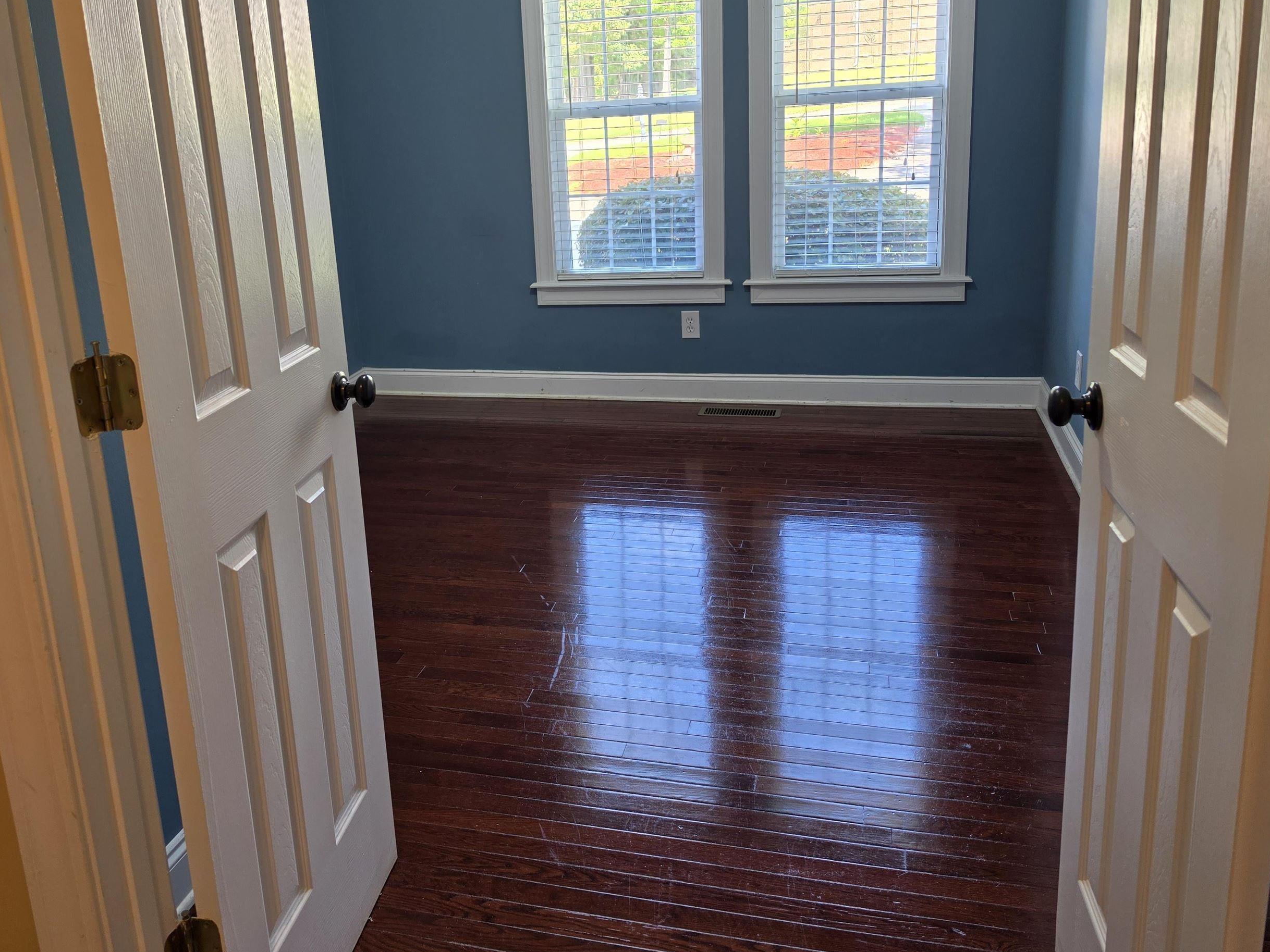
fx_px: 1064
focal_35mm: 29
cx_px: 550
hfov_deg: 61.4
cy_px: 376
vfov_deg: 47.9
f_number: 1.4
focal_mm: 6.5
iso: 80
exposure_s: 1/120
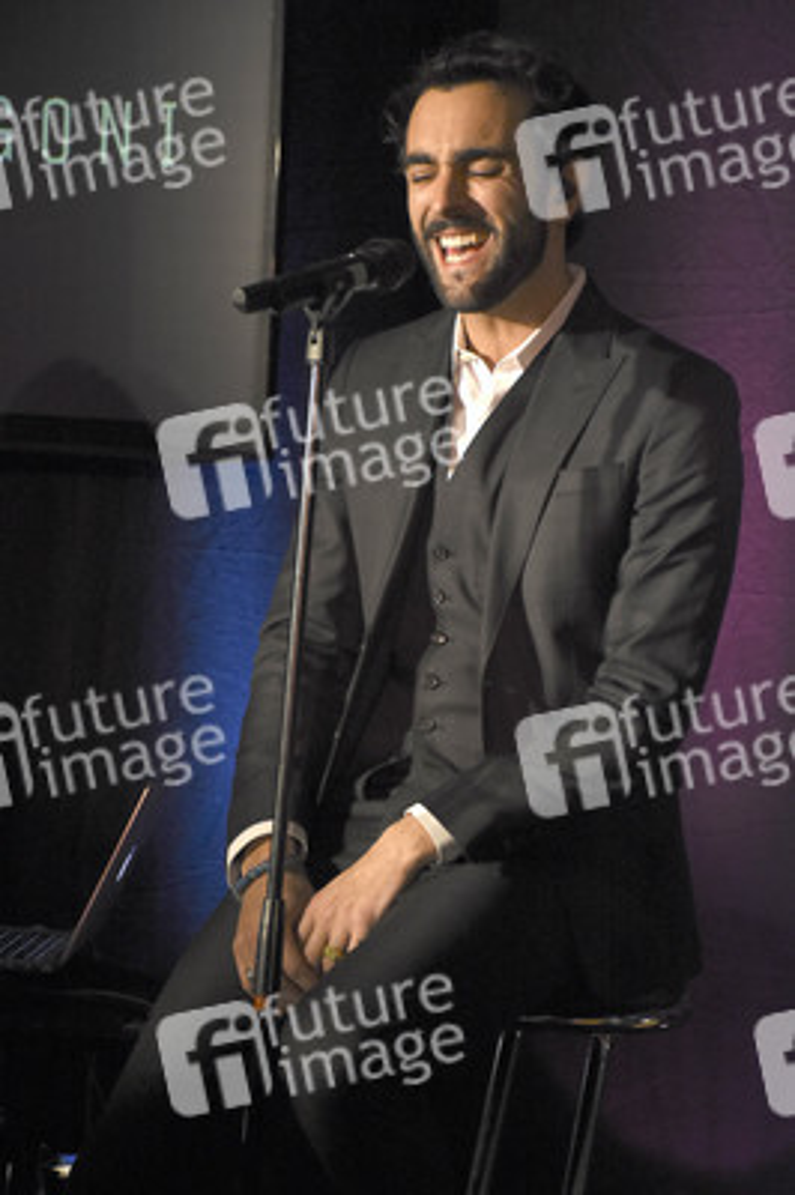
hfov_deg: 12.2
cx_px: 398
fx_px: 3733
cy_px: 598
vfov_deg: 18.2
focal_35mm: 112
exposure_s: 1/160
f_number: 5
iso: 1600
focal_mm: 75
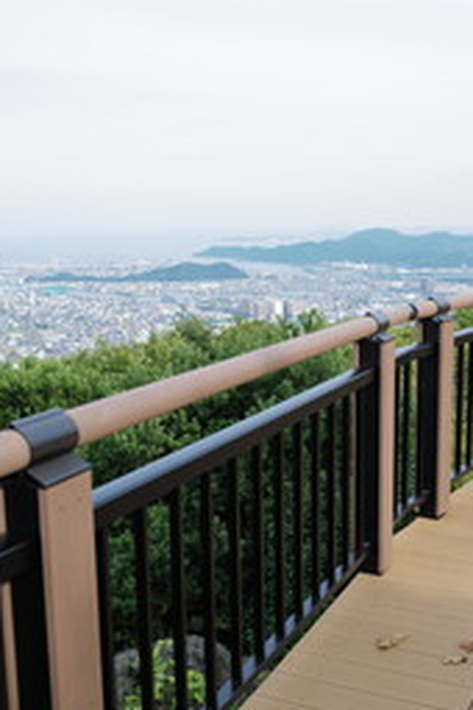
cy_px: 358
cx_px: 326
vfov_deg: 44.5
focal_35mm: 44
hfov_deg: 30.2
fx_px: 867
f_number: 4.5
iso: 100
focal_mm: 28
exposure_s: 1/320
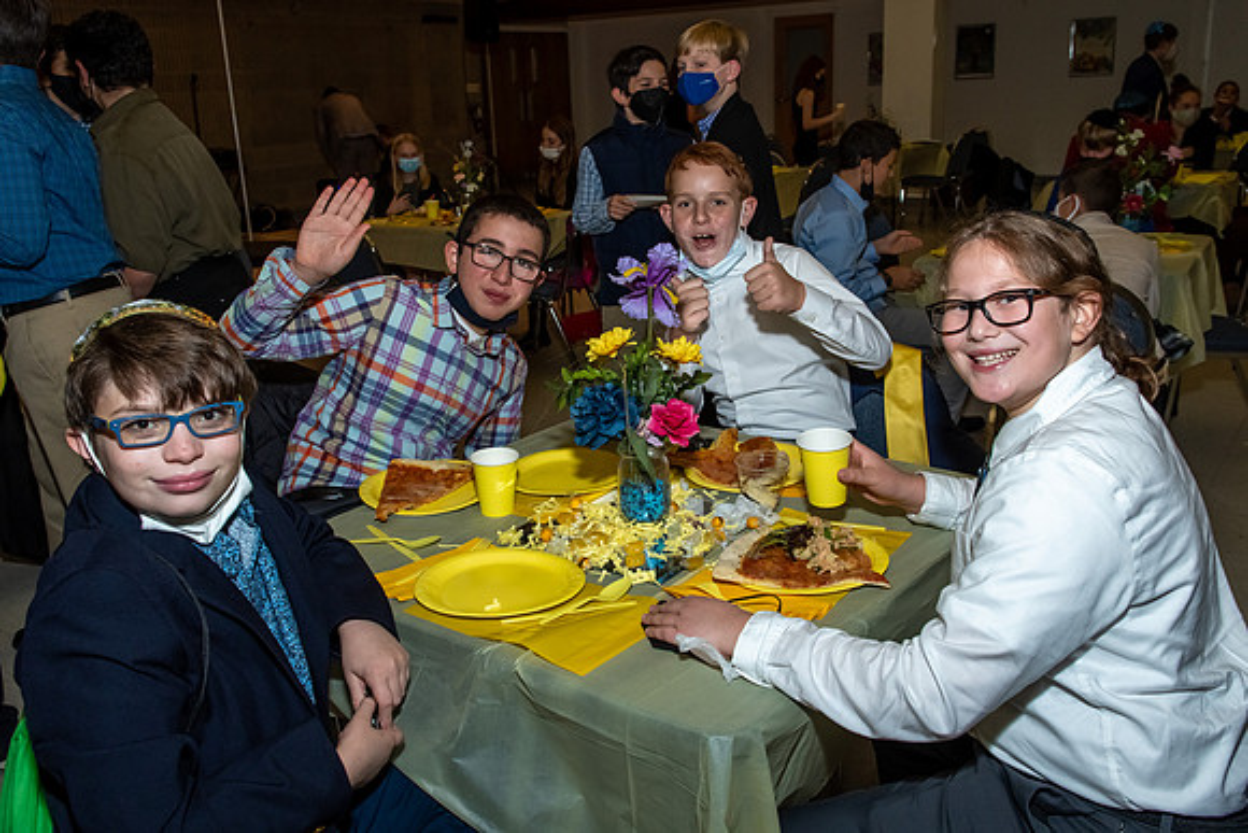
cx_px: 640
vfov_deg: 42.8
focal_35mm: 31
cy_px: 362
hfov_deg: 61.0
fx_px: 1060
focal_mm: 18
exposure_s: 1/250
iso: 500
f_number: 5.6
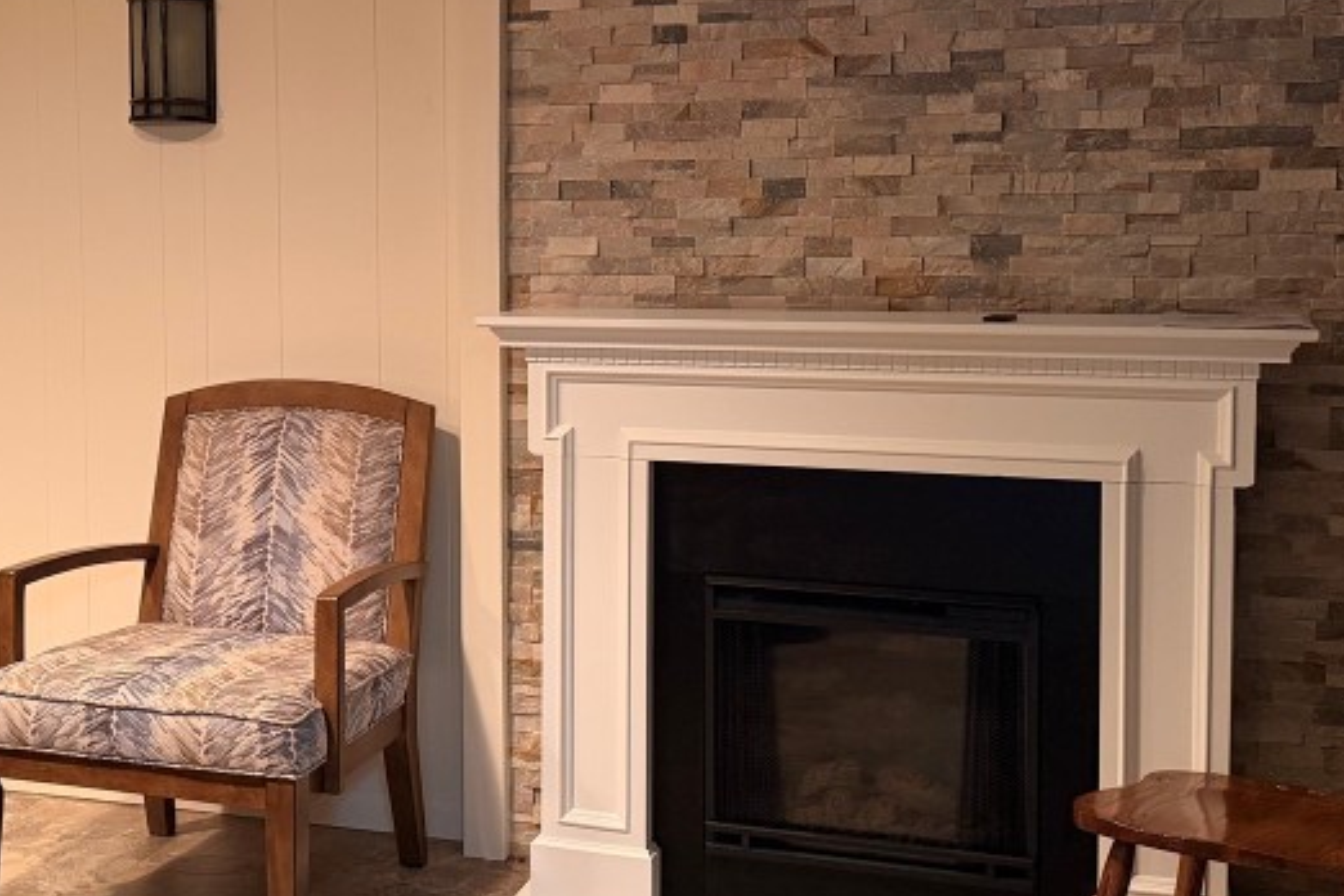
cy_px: 337
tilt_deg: -3.4
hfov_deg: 39.9
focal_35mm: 49
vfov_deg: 27.4
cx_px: 456
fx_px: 1829
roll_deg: +0.7
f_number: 1.78
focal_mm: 6.76
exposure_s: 1/60
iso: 400
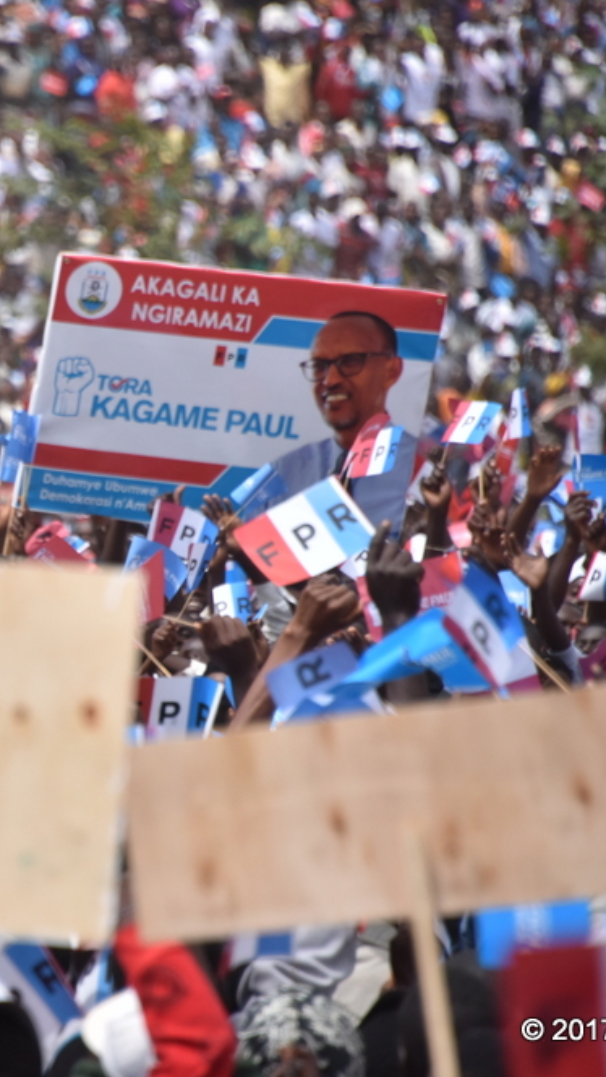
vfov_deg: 4.6
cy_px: 538
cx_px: -65
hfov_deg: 2.6
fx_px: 13514
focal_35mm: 473
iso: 500
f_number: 6.3
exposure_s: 1/2000
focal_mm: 300
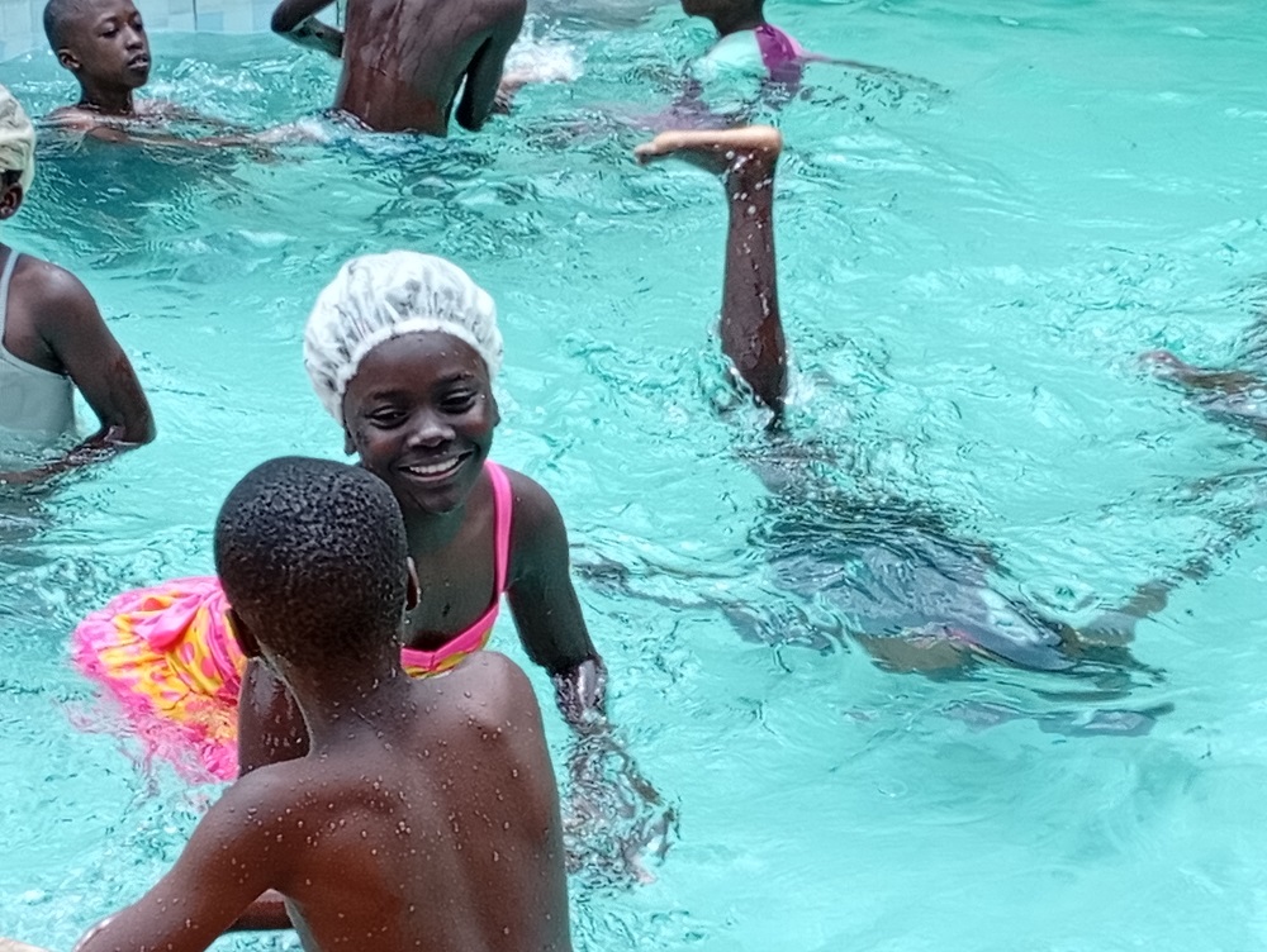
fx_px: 3407
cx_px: 634
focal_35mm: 93
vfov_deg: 15.9
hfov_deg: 21.1
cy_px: 476
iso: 50
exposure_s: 1/248
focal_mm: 3.96
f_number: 1.8
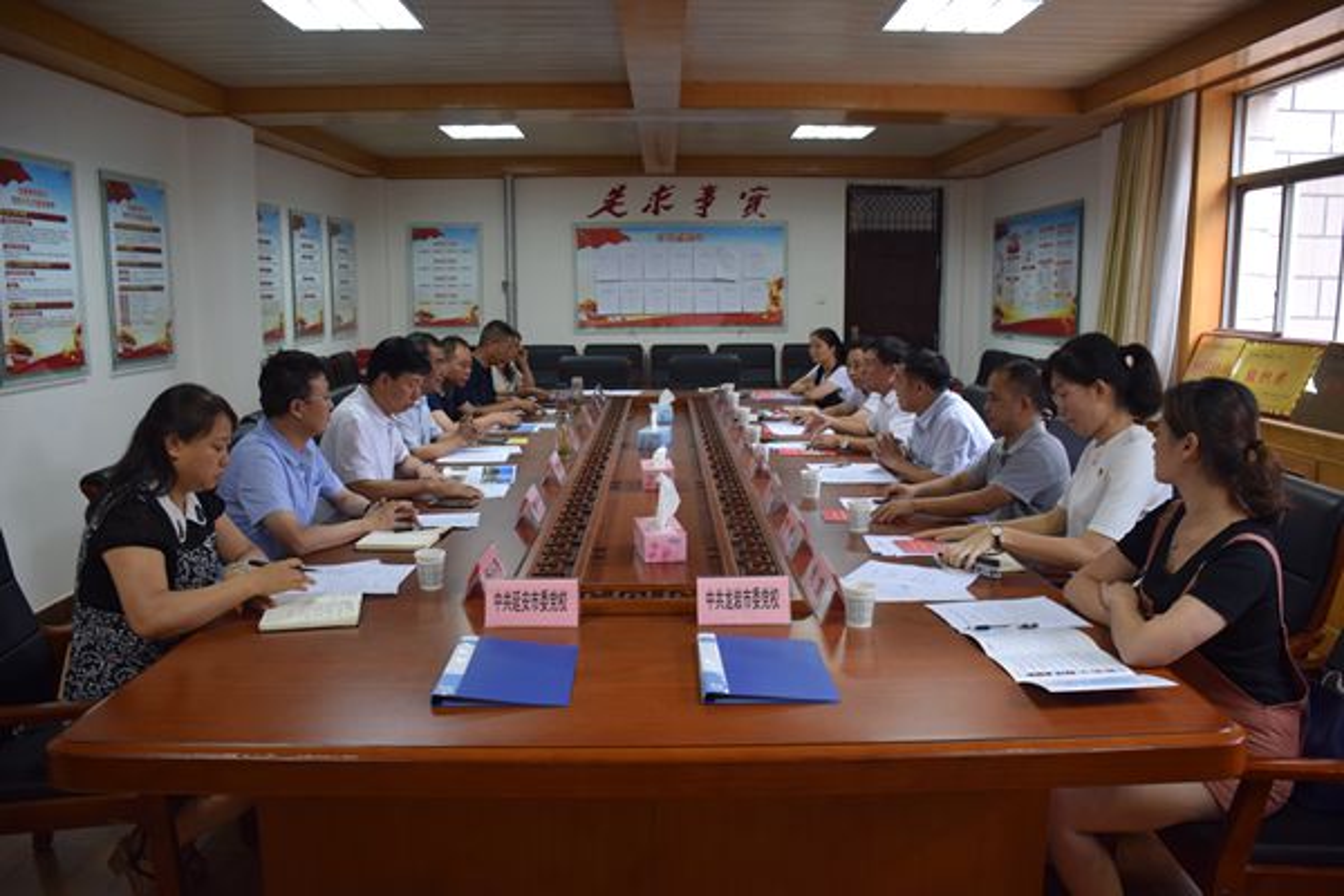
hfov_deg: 67.4
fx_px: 1008
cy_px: 448
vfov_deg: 47.9
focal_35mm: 27
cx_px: 672
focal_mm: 18
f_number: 3.5
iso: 1100
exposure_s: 1/60
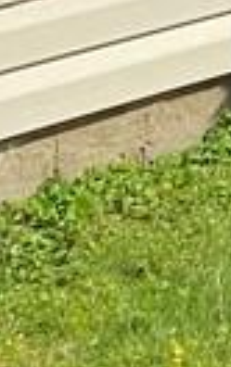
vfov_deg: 9.0
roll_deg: +2.0
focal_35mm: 213
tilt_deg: -1.6
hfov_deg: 5.1
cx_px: 1088
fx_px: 2136
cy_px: -470
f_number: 1.8
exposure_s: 1/3300
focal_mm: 4.25
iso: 32
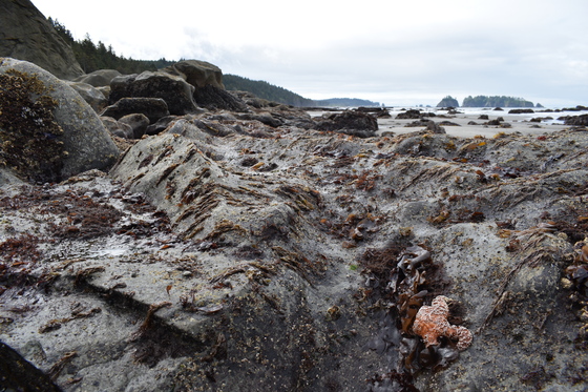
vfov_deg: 47.9
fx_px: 441
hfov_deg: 67.4
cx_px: 294
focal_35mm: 27
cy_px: 196
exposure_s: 1/400
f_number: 7.1
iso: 200
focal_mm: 18
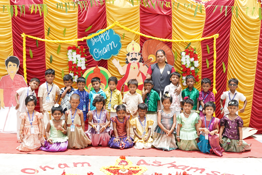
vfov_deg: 27.5
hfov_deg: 40.3
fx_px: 357
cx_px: 131
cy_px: 88
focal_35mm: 49
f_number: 9
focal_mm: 33
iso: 320
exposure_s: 1/125
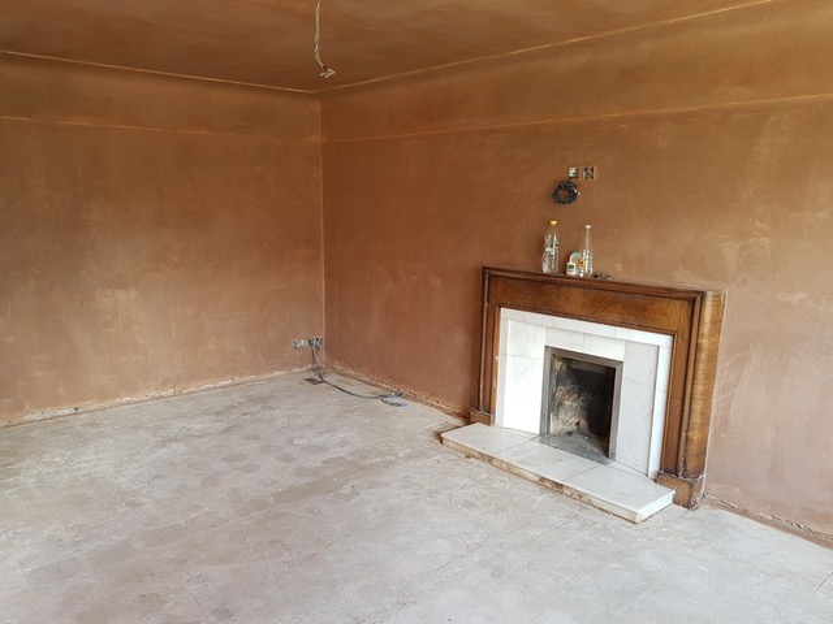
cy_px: 312
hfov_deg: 67.3
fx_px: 626
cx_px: 416
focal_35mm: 26
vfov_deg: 53.1
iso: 80
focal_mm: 4.2
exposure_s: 1/50
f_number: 1.7
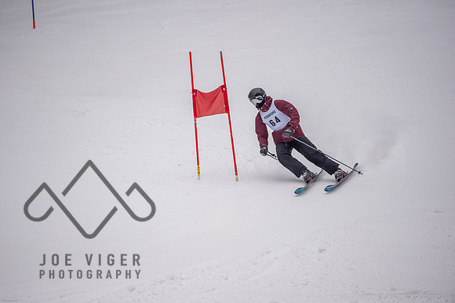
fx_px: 6316
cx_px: 228
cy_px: 152
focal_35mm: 500
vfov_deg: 2.7
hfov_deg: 4.1
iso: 2000
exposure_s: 1/5000
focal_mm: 500
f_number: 6.3
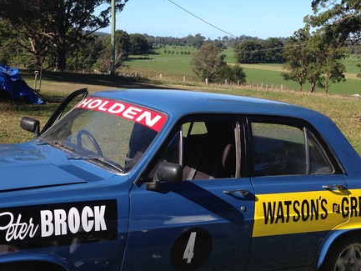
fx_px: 636
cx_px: 155
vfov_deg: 24.0
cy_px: 114
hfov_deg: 31.6
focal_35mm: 61
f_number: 2.4
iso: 50
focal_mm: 4.12
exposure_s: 1/1466
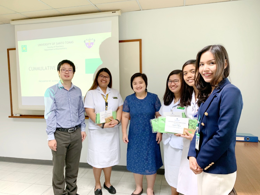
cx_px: 130
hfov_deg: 67.3
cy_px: 98
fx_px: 195
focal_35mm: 26
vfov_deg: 53.1
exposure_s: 1/50
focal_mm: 4.25
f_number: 1.8
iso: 125
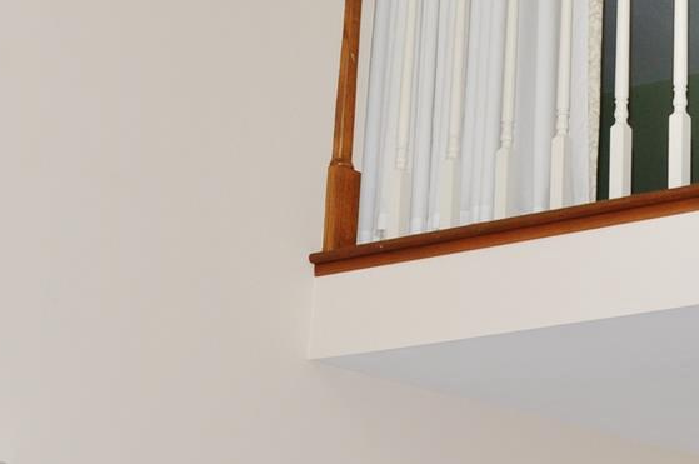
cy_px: -53
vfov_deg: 13.5
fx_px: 1919
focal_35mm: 99
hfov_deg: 19.9
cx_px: 720
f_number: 5.6
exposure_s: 1/60
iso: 200
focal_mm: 18
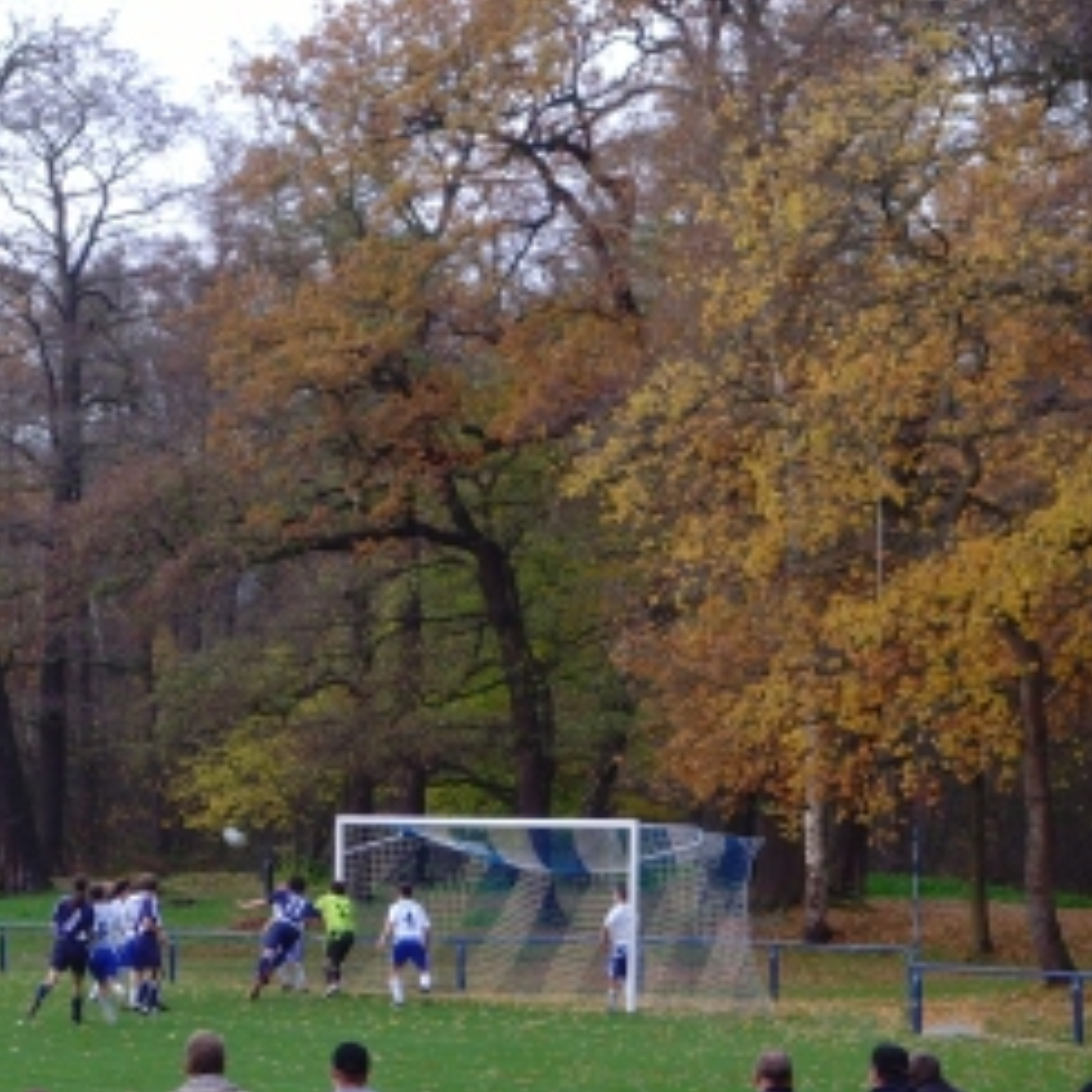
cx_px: 170
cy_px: 691
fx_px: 5175
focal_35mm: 145
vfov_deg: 12.0
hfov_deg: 12.0
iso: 100
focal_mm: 13.7
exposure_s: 1/60
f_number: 4.2
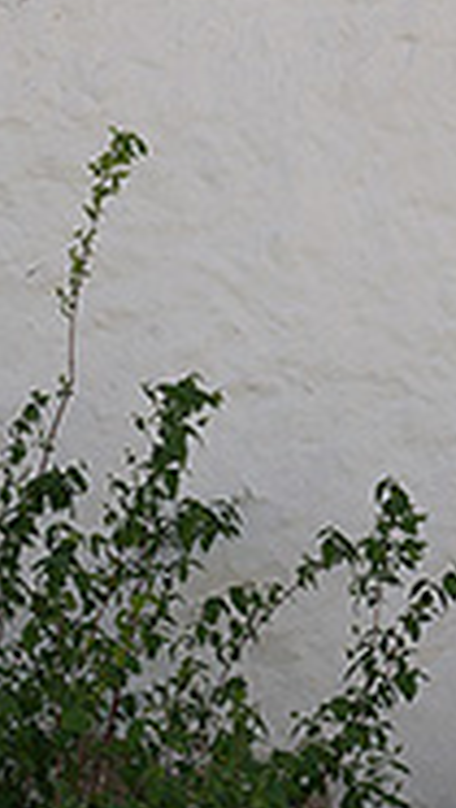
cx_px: 1798
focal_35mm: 338
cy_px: -678
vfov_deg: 6.2
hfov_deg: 3.4
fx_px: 7246
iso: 250
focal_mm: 50
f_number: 13
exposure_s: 1/125
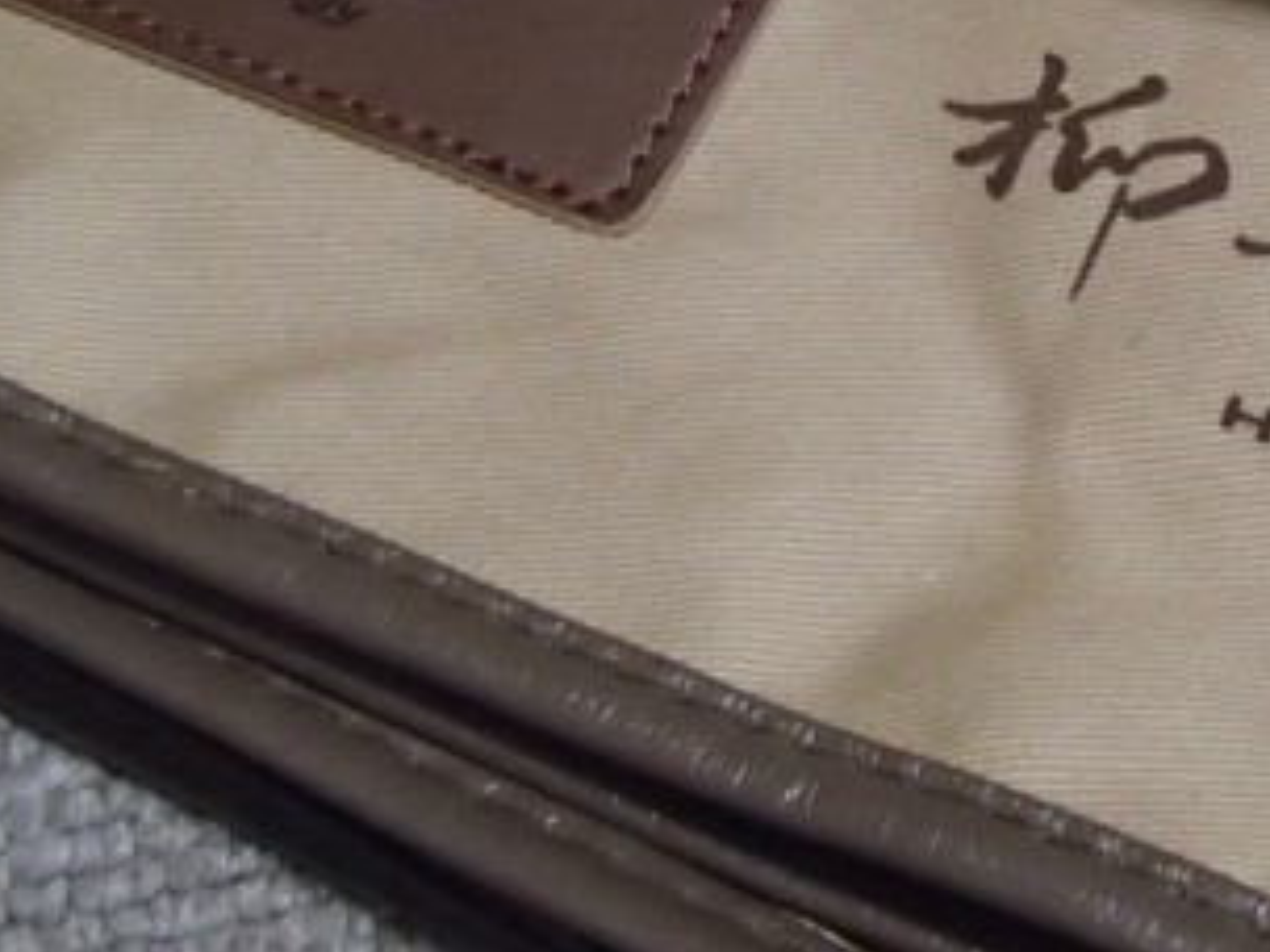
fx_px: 2862
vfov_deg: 18.6
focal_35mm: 78
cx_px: 1220
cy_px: 88
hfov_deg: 24.1
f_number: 4.7
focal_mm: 6.64
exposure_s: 1/25
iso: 1600
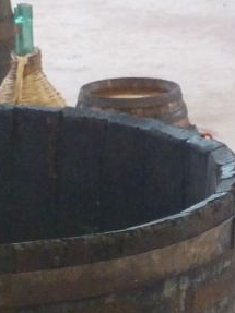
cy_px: 562
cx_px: 39
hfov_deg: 4.0
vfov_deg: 5.3
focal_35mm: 371
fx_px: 3361
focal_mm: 12.8
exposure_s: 1/40
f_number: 4.2
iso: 320
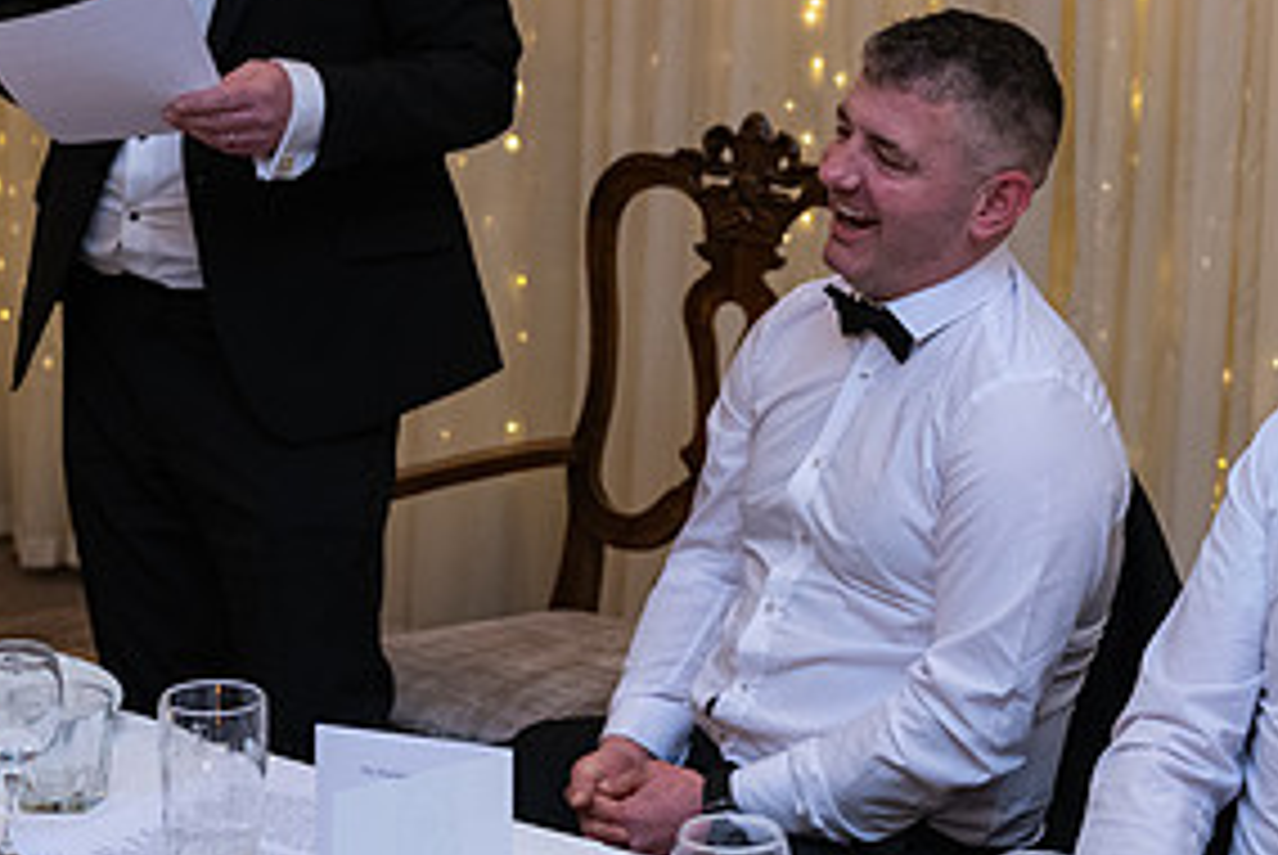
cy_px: 151
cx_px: 621
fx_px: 3483
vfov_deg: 13.9
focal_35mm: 98
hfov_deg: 20.8
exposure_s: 1/160
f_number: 3.5
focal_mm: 48
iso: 1000
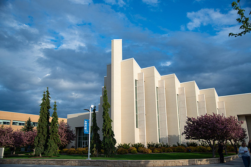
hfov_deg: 55.8
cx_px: 126
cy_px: 84
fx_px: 237
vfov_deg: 38.9
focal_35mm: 34
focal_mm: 34
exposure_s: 1/1250
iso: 200
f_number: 4
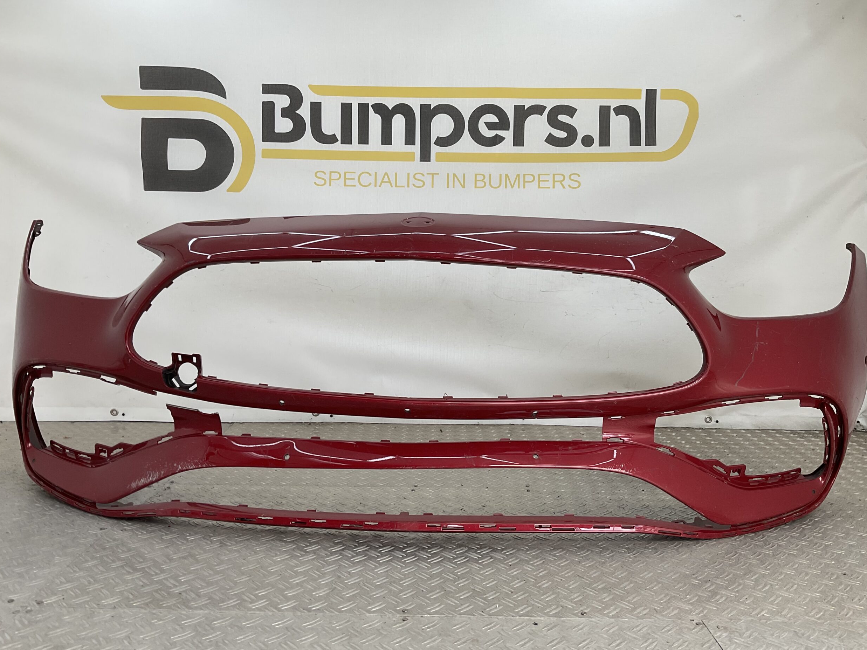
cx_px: 438
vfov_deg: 46.8
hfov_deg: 60.0
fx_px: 751
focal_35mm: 30
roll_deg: -1.8
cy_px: 331
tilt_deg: -6.9
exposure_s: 1/260
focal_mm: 3
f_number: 1.8
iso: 16
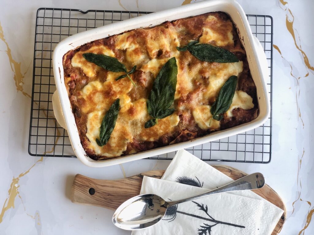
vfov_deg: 28.0
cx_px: 157
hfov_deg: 36.8
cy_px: 118
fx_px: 472
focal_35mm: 52
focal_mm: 6
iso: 80
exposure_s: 1/60
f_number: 2.4
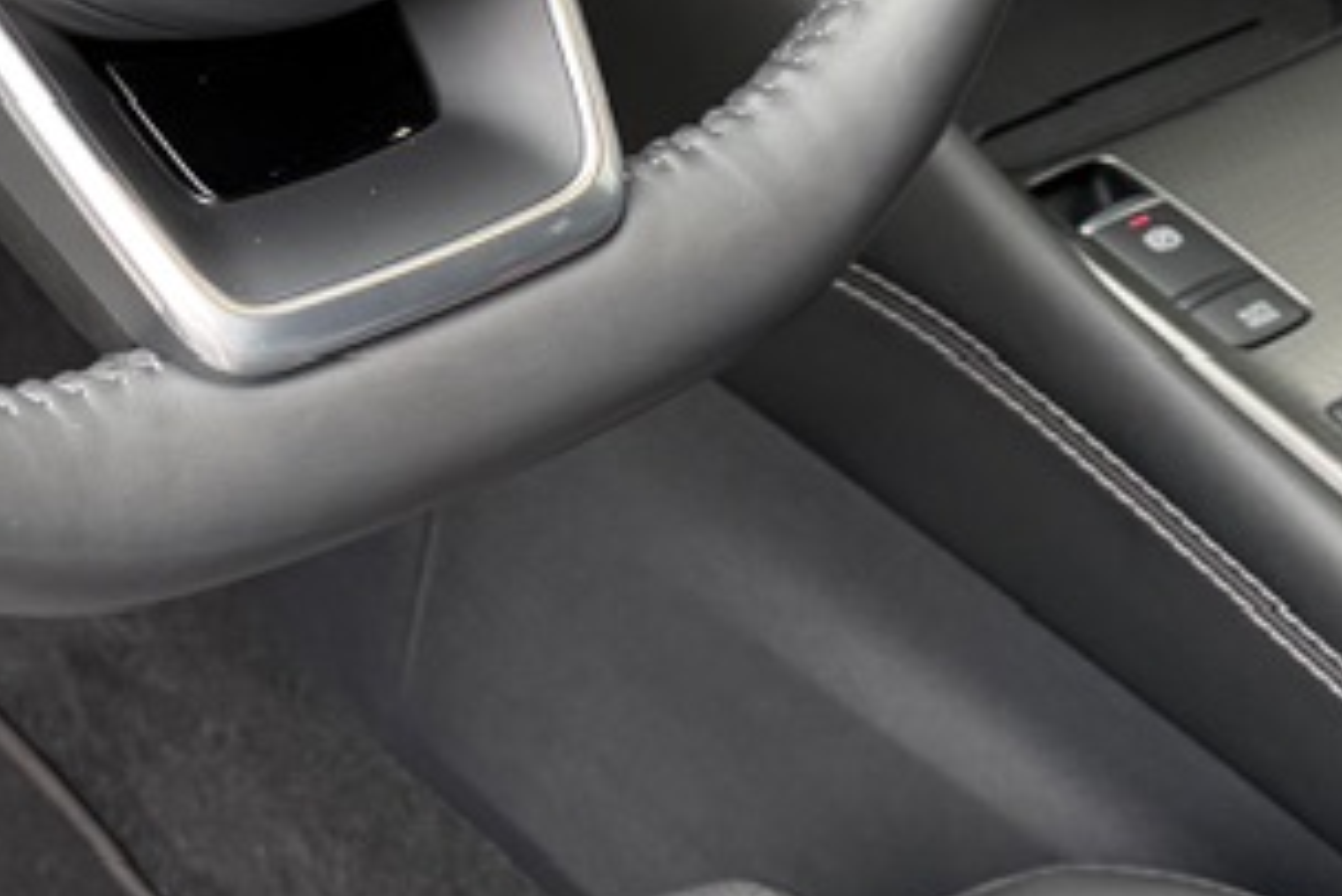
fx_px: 3916
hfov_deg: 19.3
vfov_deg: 12.9
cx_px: 371
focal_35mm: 105
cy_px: -40
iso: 100
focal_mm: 6.76
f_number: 1.78
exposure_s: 1/121
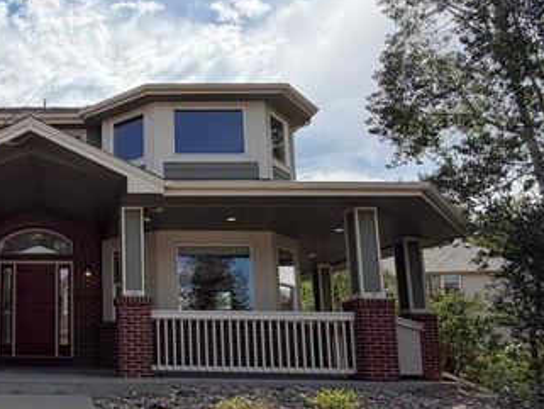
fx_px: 566
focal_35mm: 36
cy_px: 270
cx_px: 26
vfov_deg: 39.3
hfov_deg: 45.1
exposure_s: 1/901
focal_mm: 2.22
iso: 25
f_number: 2.2
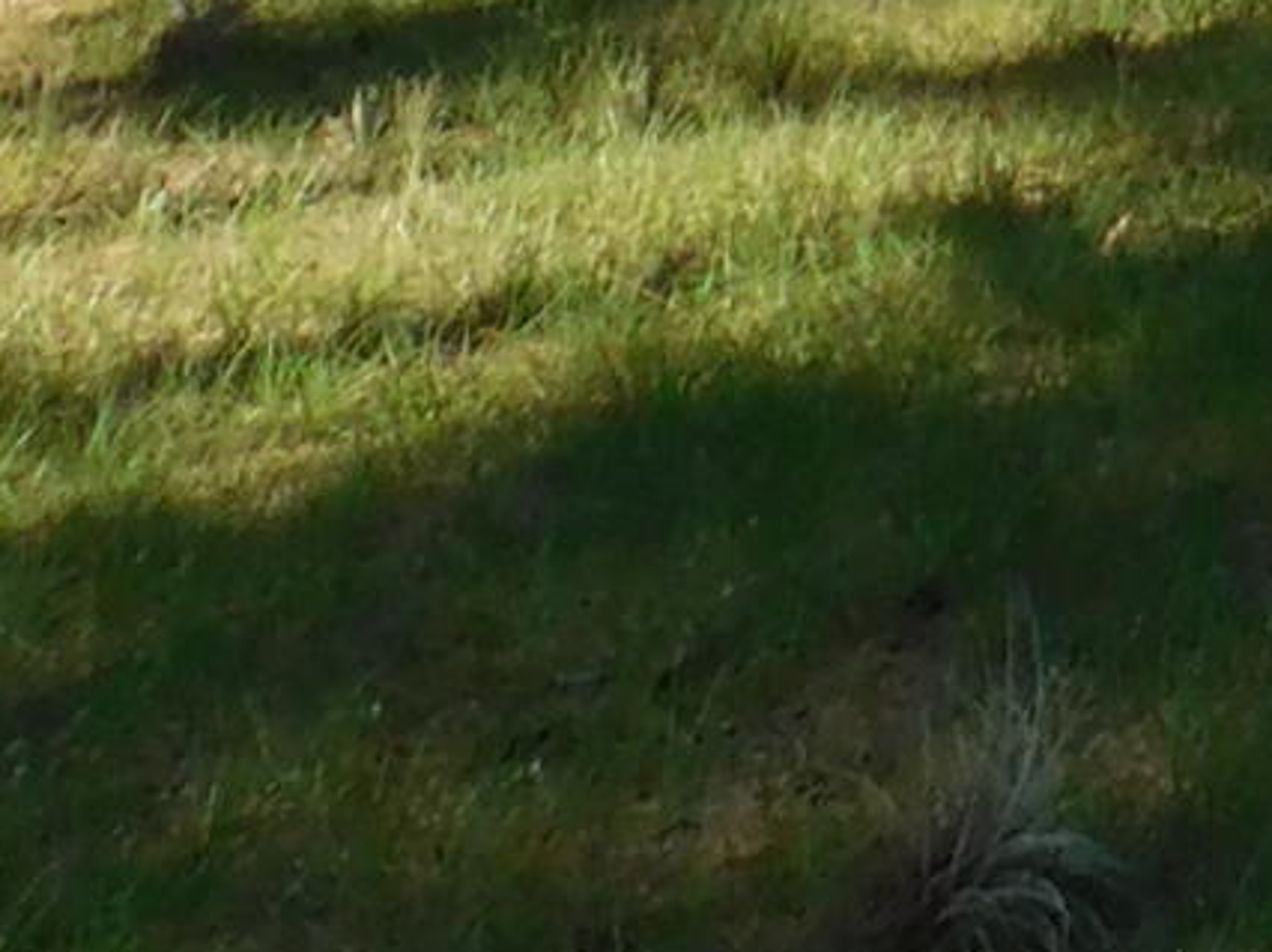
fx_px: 5950
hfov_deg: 11.2
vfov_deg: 7.4
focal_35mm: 162
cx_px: 2395
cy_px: -2402
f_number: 3
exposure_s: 1/800
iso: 125
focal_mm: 4
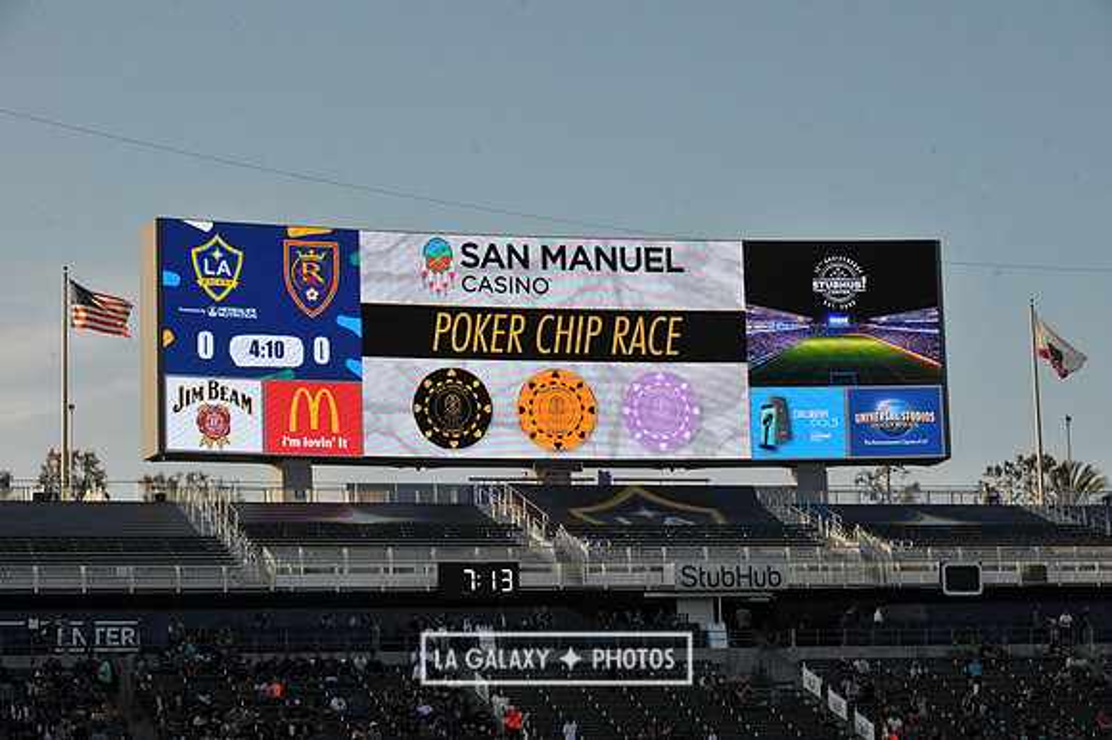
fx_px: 4322
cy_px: 370
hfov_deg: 14.7
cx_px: 556
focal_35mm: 140
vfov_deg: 9.8
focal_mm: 140
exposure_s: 1/500
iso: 400
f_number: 11
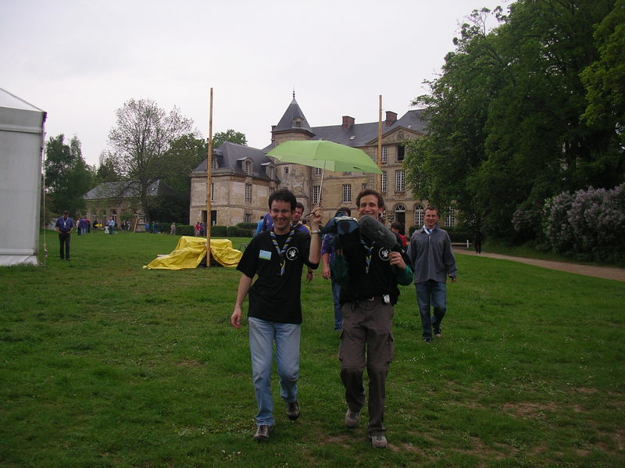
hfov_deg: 50.2
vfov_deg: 38.6
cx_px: 312
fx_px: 668
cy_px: 234
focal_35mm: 37
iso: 50
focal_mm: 5.7
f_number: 2.8
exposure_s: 1/250
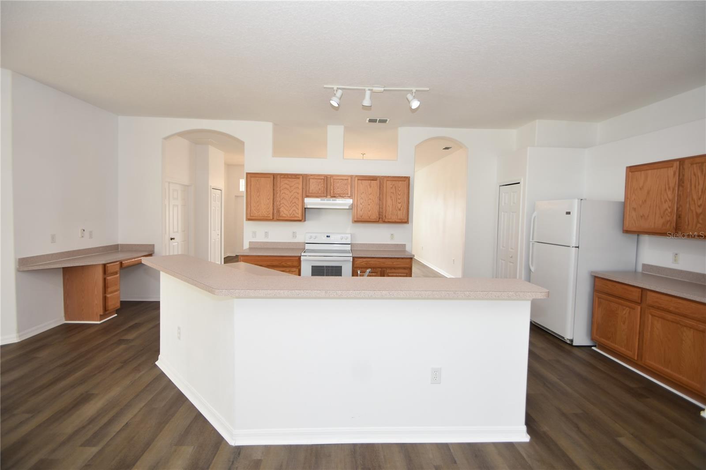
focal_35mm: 15
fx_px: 294
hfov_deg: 100.4
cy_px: 235
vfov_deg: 77.3
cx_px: 353
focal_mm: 10
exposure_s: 1/60
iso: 200
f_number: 4
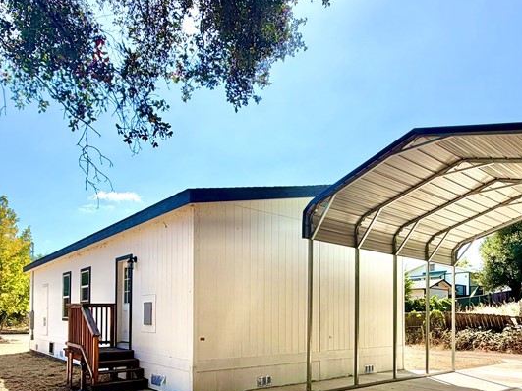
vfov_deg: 48.6
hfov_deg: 65.2
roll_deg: -1.0
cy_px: 310
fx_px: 407
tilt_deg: +0.4
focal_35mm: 27
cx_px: 235
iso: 20
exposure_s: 1/864
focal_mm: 2.22
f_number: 2.2
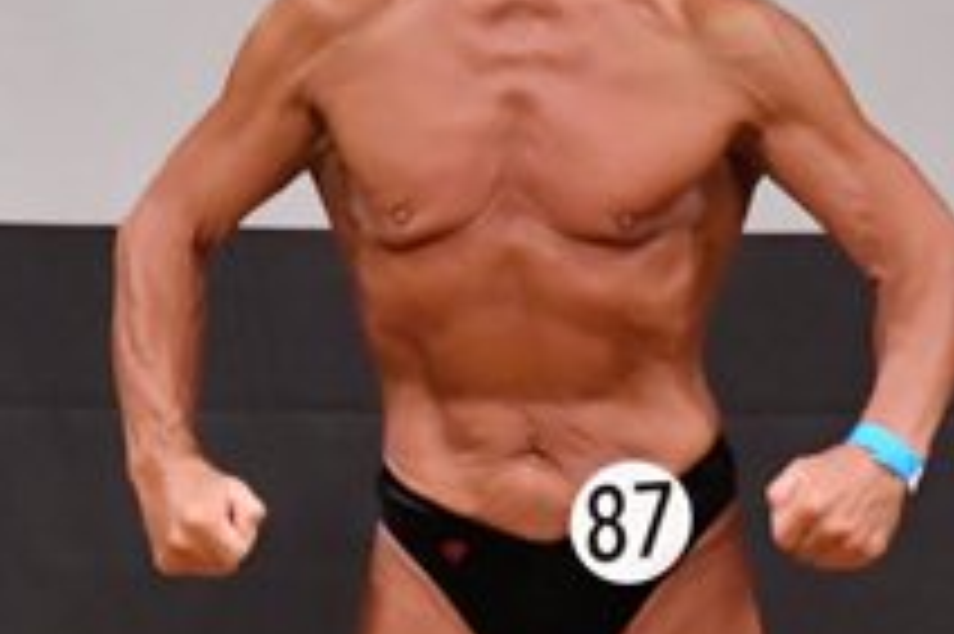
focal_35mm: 1095
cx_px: -34
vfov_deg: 1.3
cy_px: 634
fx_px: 28994
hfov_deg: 1.9
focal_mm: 200
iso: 7200
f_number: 5.6
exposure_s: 1/400
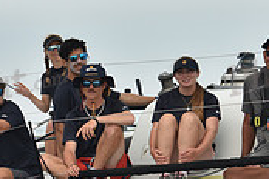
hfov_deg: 7.9
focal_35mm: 260
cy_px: 158
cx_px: 148
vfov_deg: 5.3
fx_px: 1943
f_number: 5
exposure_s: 1/640
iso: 250
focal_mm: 78
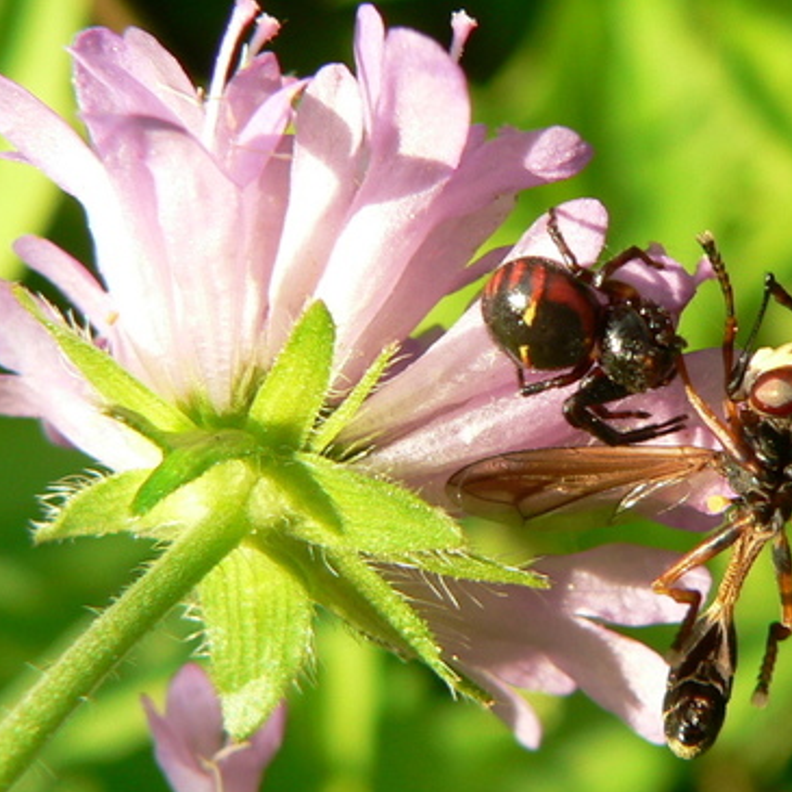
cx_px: 628
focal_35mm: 91
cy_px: 395
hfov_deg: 18.9
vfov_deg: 19.1
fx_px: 2356
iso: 80
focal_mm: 7.3
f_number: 4
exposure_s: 1/250
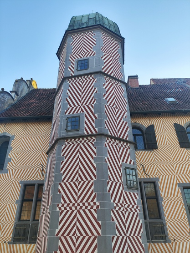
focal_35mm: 24
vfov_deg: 71.6
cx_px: 95
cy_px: 126
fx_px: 176
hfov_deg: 56.8
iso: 50
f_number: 1.8
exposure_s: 1/248
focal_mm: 4.68
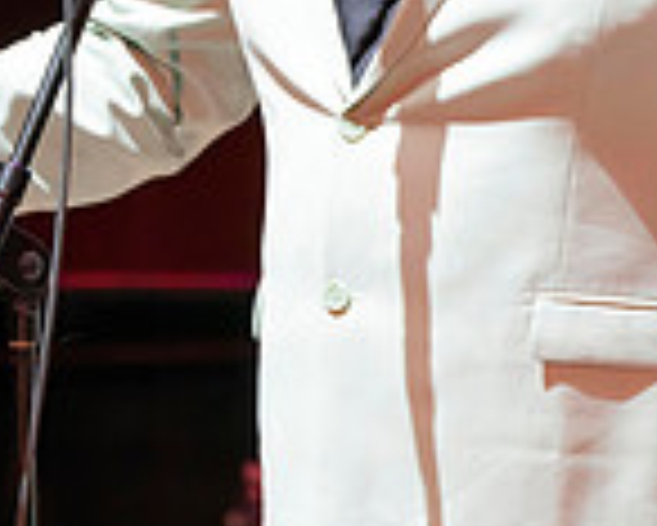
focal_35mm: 1332
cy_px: 61
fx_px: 25918
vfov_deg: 1.2
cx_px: 338
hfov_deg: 1.5
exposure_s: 1/320
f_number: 5.6
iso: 5000
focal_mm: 358
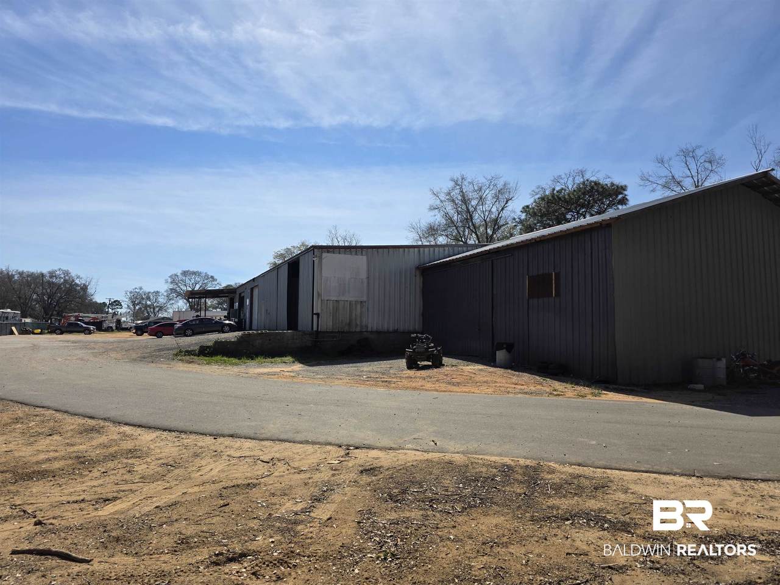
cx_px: 390
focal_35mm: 23
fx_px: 518
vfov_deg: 58.9
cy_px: 292
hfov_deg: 73.9
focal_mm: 6.3
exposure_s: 1/7944
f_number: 1.7
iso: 64
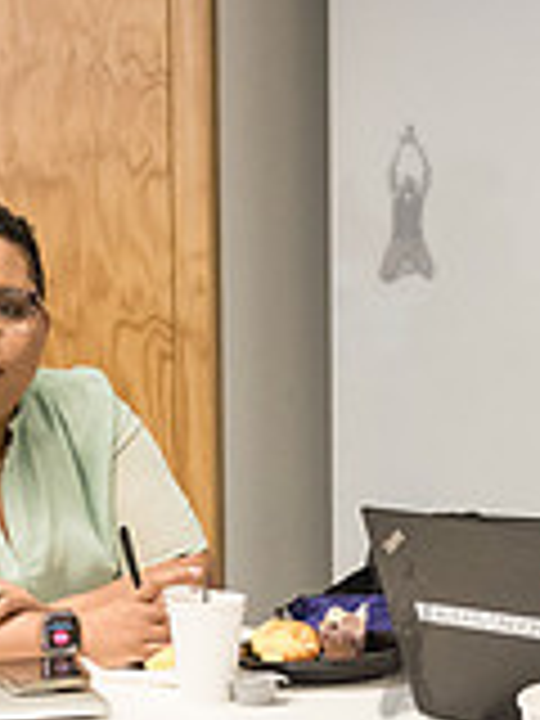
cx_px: 289
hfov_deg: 11.8
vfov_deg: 15.5
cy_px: 650
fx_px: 2621
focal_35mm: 126
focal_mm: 31
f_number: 4
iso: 2500
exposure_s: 1/320
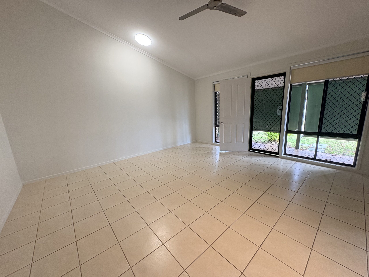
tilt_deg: -12.7
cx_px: 184
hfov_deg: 102.1
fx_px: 149
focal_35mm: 14
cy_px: 138
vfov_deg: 85.7
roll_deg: +3.5
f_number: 2.2
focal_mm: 2.22
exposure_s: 1/100
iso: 125
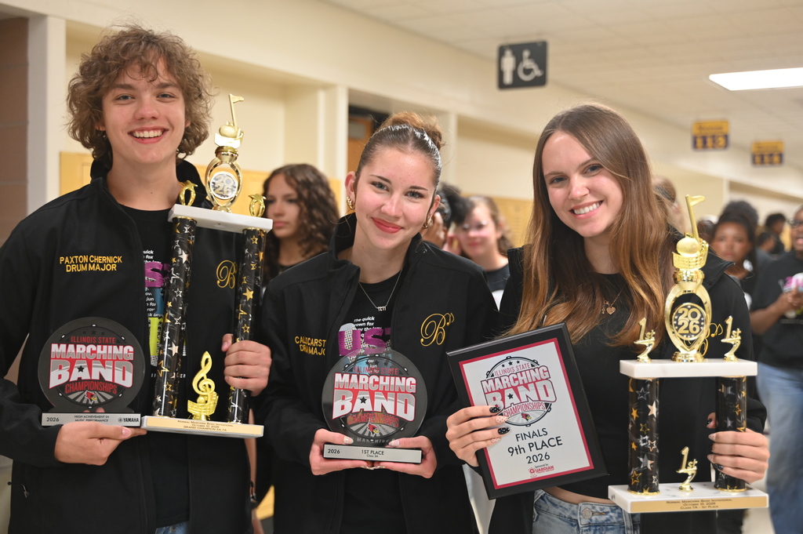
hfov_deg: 44.5
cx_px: 402
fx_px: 981
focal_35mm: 44
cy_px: 267
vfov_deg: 30.5
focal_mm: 44
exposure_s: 1/125
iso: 1250
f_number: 2.8
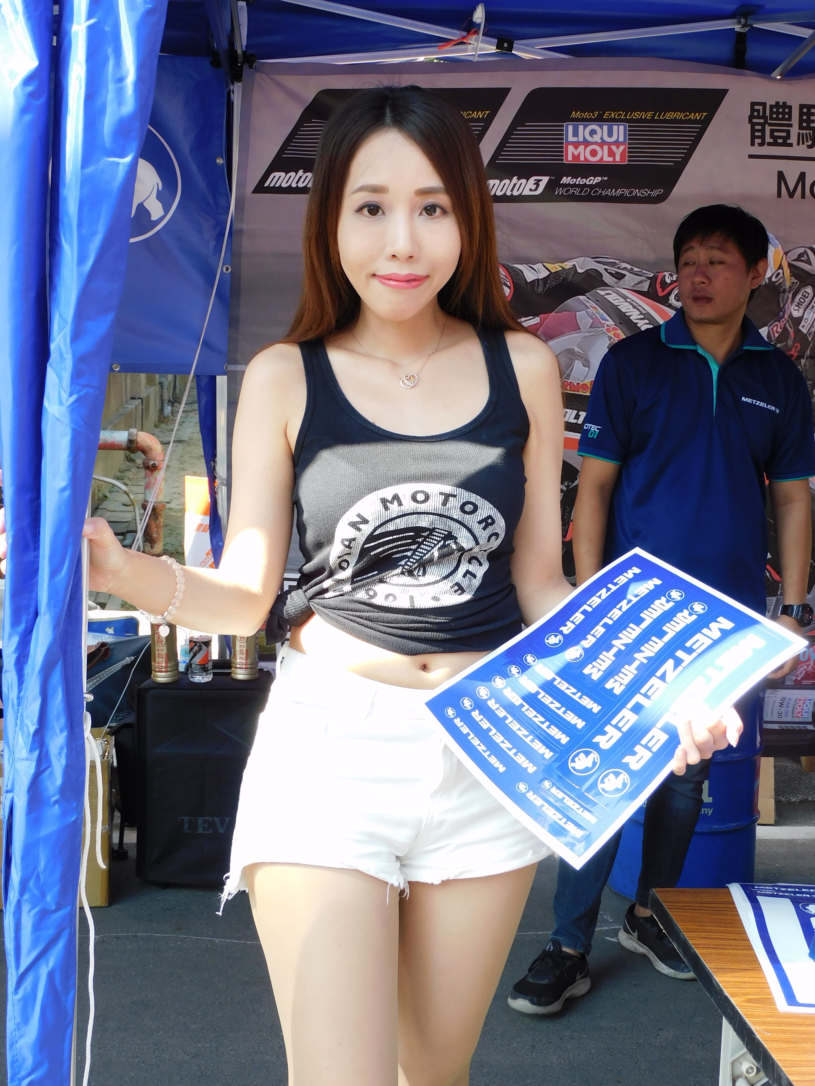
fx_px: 1570
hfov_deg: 29.1
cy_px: 543
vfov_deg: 38.2
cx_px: 408
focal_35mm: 50
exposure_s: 1/100
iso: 125
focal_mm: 9
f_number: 4
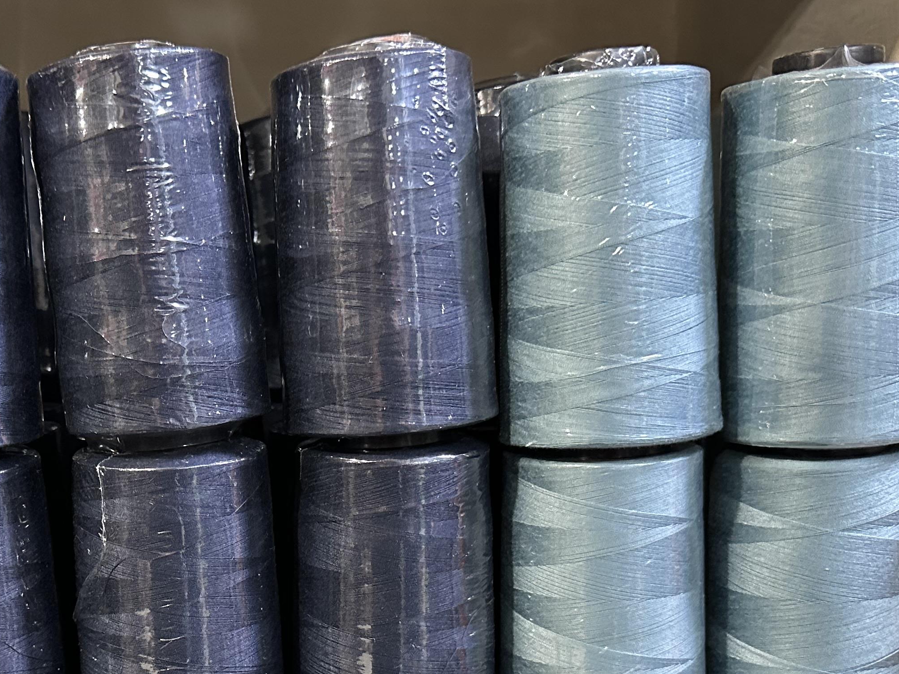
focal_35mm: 48
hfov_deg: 38.5
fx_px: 1247
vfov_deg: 29.7
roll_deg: +1.3
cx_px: 215
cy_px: 524
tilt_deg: -13.7
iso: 640
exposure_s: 1/33
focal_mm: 6.86
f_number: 1.78
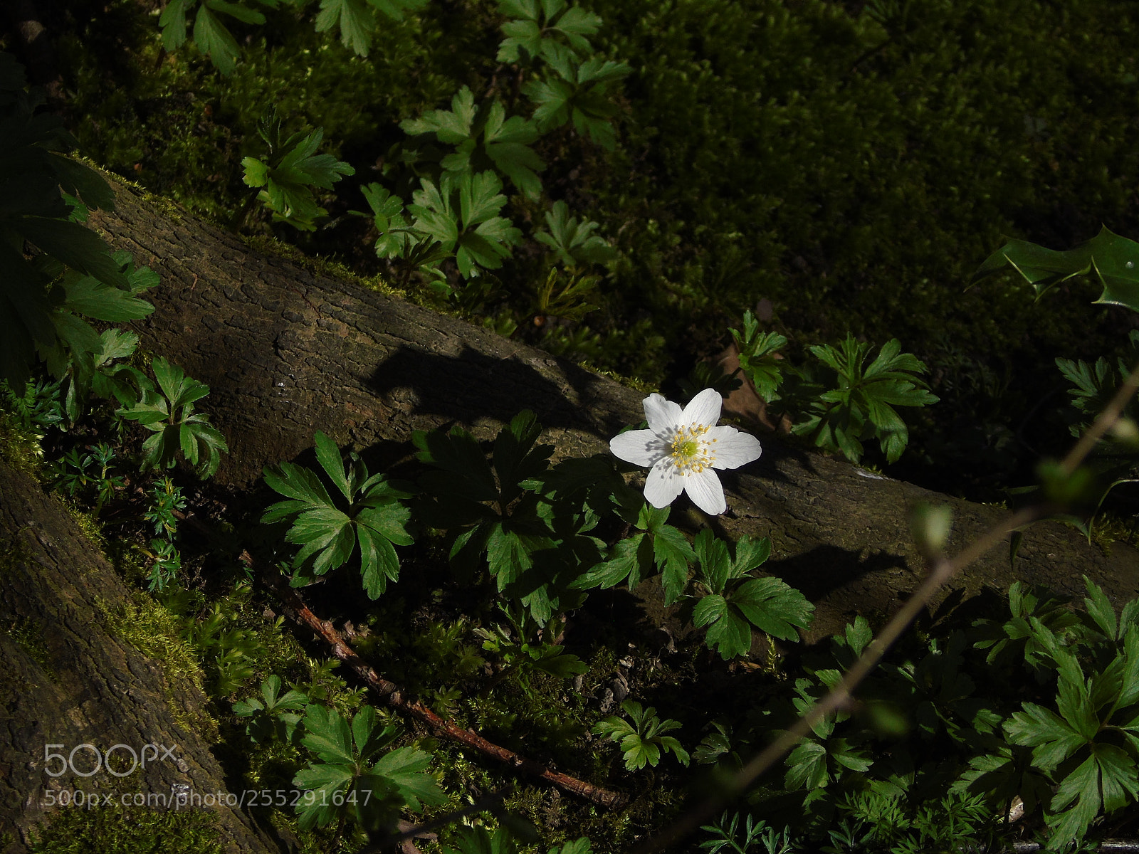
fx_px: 4080
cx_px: 570
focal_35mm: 124
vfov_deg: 12.0
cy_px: 427
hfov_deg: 15.9
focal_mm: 22
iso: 80
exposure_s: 1/500
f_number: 4.8
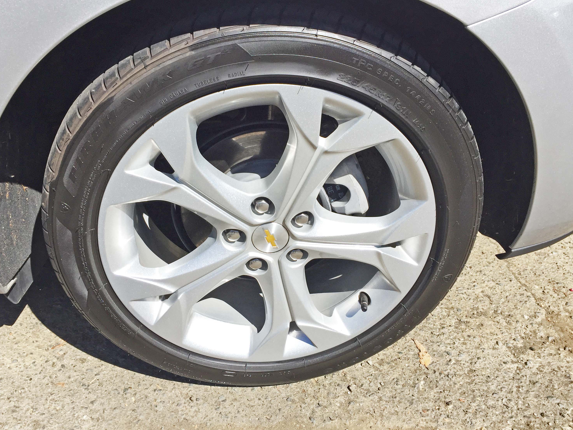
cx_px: 274
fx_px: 530
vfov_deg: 44.1
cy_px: 197
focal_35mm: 32
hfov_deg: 56.8
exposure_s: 1/1276
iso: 32
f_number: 2.2
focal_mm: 4.15
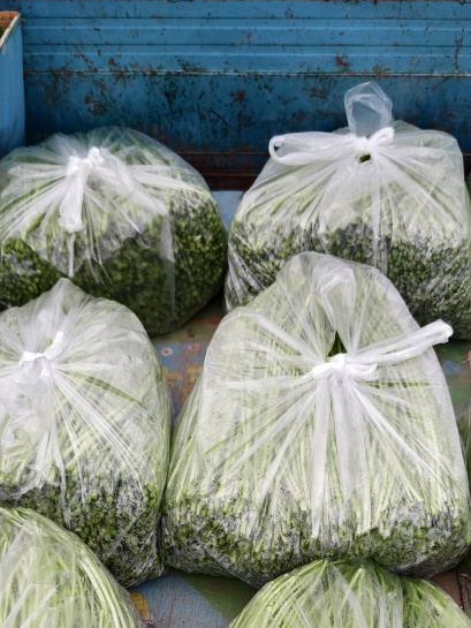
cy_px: 569
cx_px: 286
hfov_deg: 32.1
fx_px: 816
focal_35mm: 45
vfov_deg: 39.0
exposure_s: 1/100
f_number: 1.75
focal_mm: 8.67
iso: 57
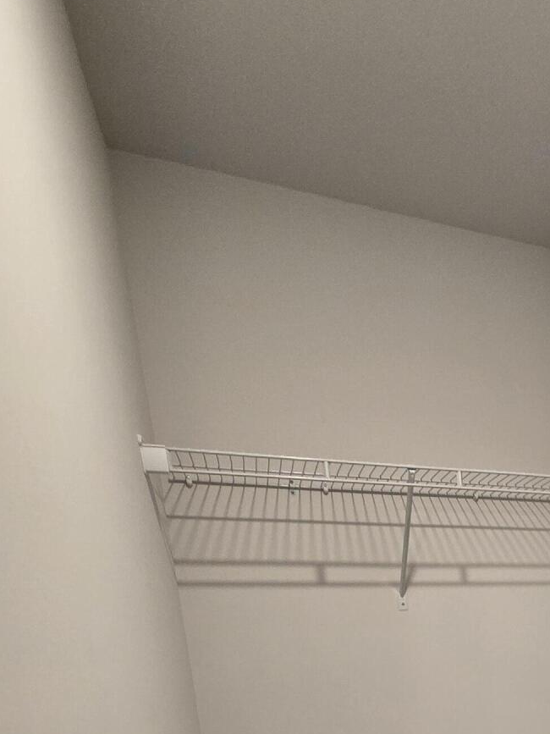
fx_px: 636
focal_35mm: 30
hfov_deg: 38.1
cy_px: 780
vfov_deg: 46.7
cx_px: 617
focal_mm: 2.2
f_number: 2.2
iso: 200
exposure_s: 1/60
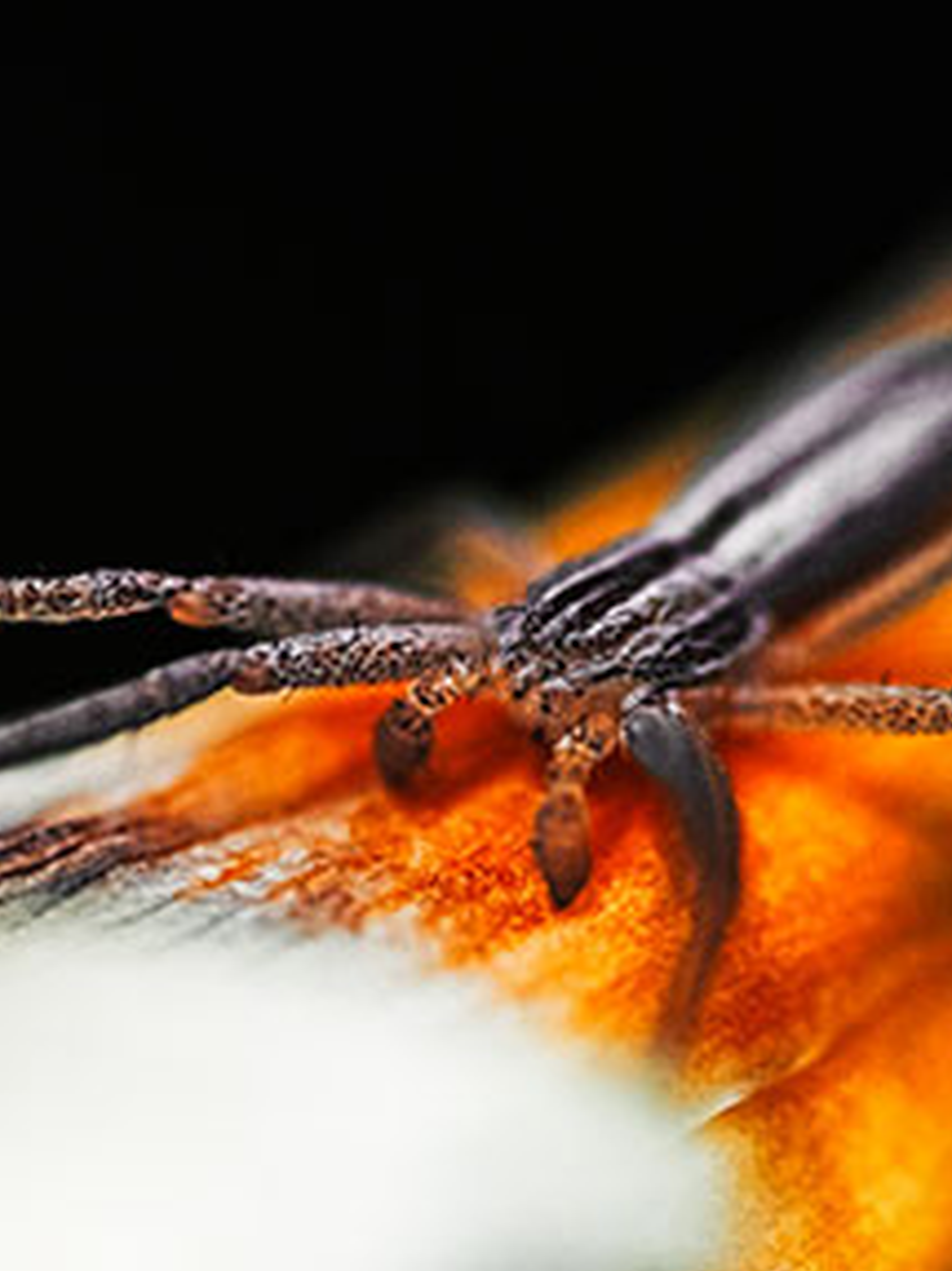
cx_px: 359
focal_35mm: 352
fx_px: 12917
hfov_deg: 4.2
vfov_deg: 5.6
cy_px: 627
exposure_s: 1/3200
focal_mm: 210
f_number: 11
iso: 1600
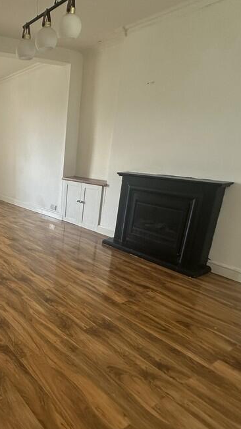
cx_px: -8
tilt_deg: -17.5
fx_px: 273
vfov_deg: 76.2
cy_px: 228
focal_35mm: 24
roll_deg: +1.0
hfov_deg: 40.7
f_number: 2.2
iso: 100
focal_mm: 2.22
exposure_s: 1/99
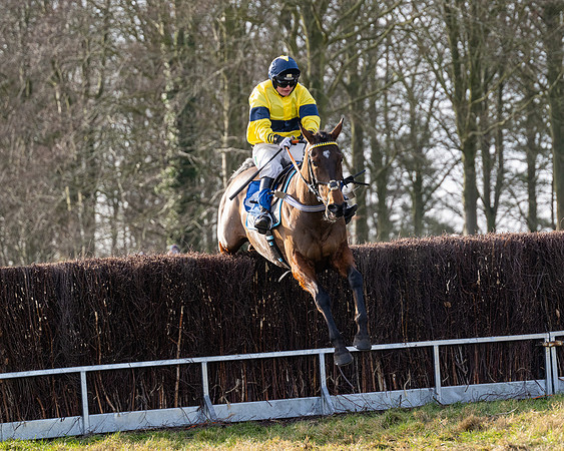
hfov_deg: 10.3
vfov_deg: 8.3
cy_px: 229
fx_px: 3123
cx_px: 375
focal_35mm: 187
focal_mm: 135
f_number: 4
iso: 800
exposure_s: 1/1600
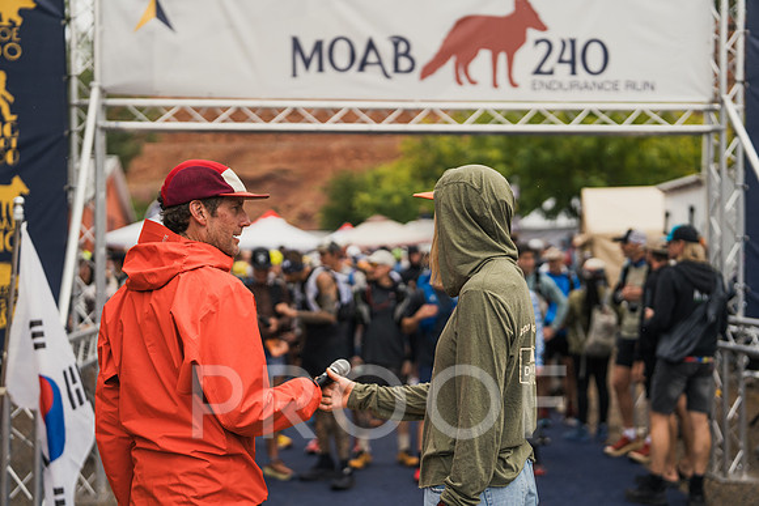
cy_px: 253
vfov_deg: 27.0
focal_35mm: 50
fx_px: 1054
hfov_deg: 39.6
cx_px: 380
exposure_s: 1/4000
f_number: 2
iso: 400
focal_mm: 50
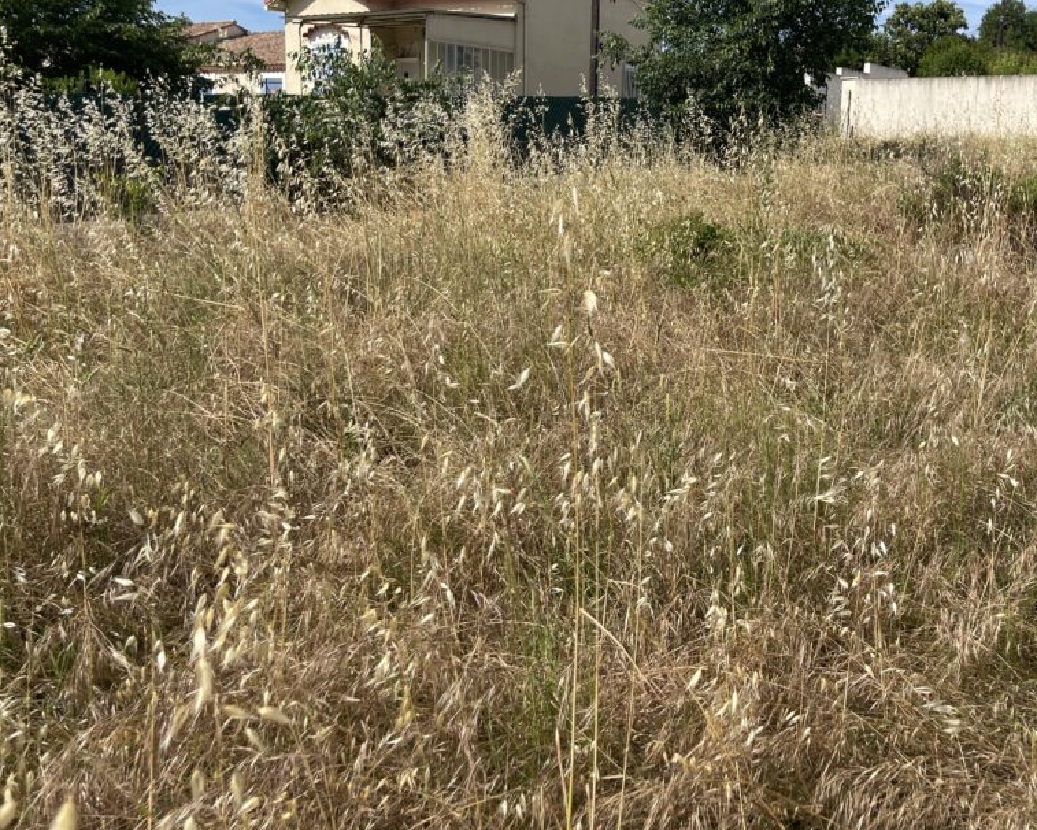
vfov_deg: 44.4
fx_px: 1013
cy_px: 340
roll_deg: -1.9
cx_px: 632
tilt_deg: -10.3
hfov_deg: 53.8
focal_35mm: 33
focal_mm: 5.1
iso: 32
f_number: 1.6
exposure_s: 1/3922
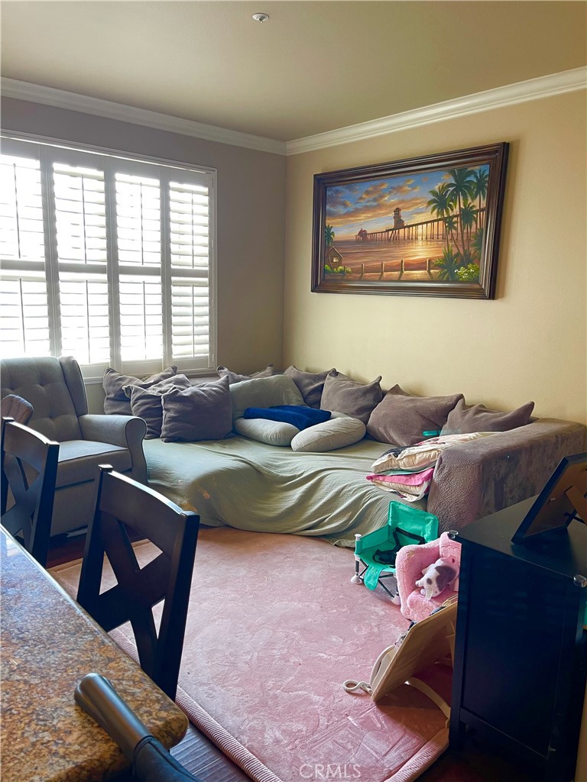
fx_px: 565
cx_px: 294
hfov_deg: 54.9
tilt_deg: -10.1
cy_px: 391
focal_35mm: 25
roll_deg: -0.7
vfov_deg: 69.4
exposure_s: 1/60
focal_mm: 5.1
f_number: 1.6
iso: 100
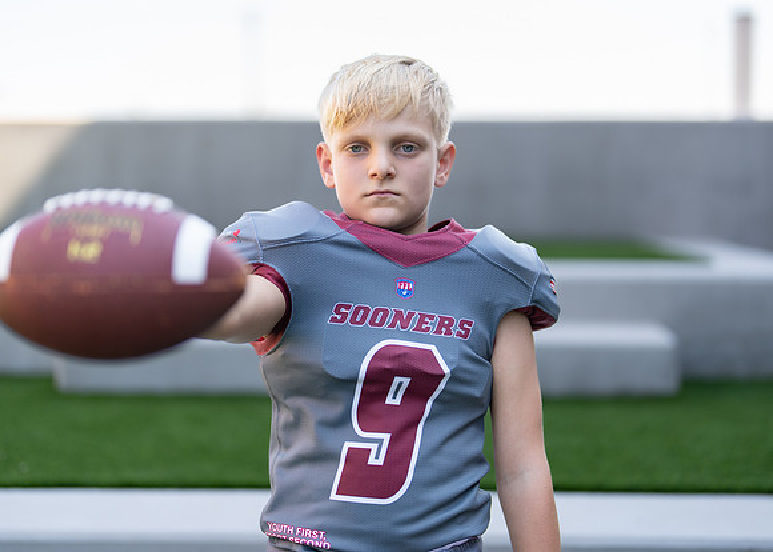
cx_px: 399
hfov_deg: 32.2
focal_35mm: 61
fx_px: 1340
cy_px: 249
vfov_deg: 23.3
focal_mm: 50
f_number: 1.2
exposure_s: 1/1600
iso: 100
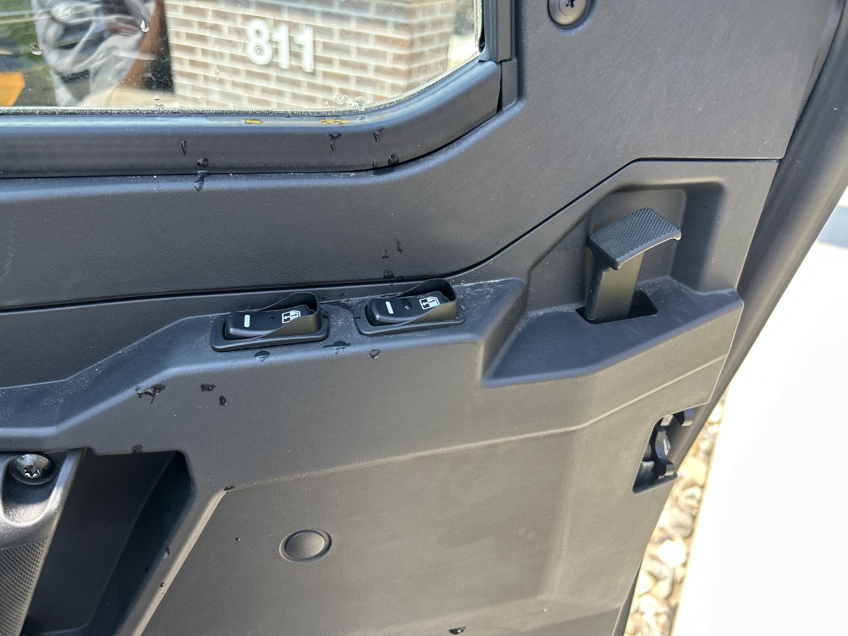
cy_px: 318
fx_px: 637
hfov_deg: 67.3
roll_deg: -4.9
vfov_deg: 53.1
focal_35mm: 26
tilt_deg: -31.0
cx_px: 424
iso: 50
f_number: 1.5
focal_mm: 5.7
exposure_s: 1/460
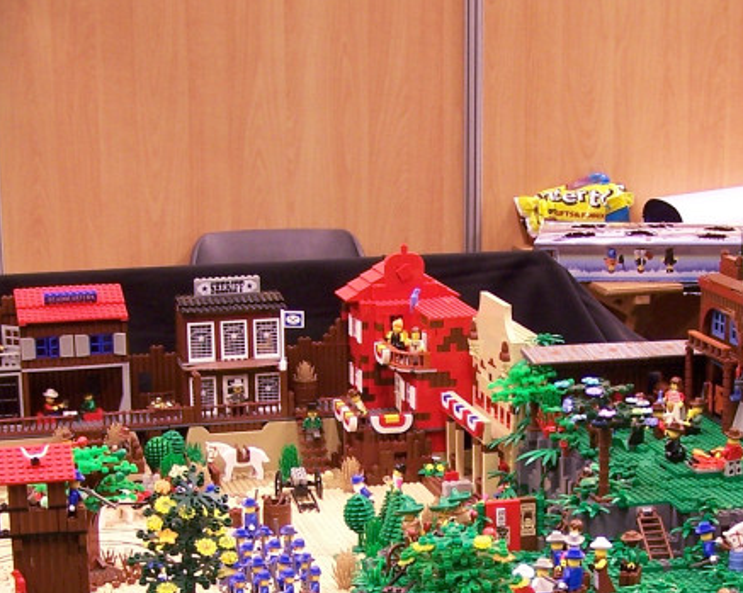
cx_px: 473
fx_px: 1912
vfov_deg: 17.3
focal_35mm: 87
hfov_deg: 21.9
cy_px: 569
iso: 80
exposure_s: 1/3
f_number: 2.8
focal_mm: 6.3
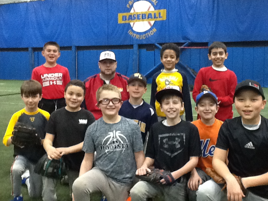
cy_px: 98
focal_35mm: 46
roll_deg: -0.1
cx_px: 137
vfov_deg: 31.5
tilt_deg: -6.1
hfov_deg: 41.2
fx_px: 356
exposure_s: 1/30
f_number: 2.4
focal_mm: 2.03
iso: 320
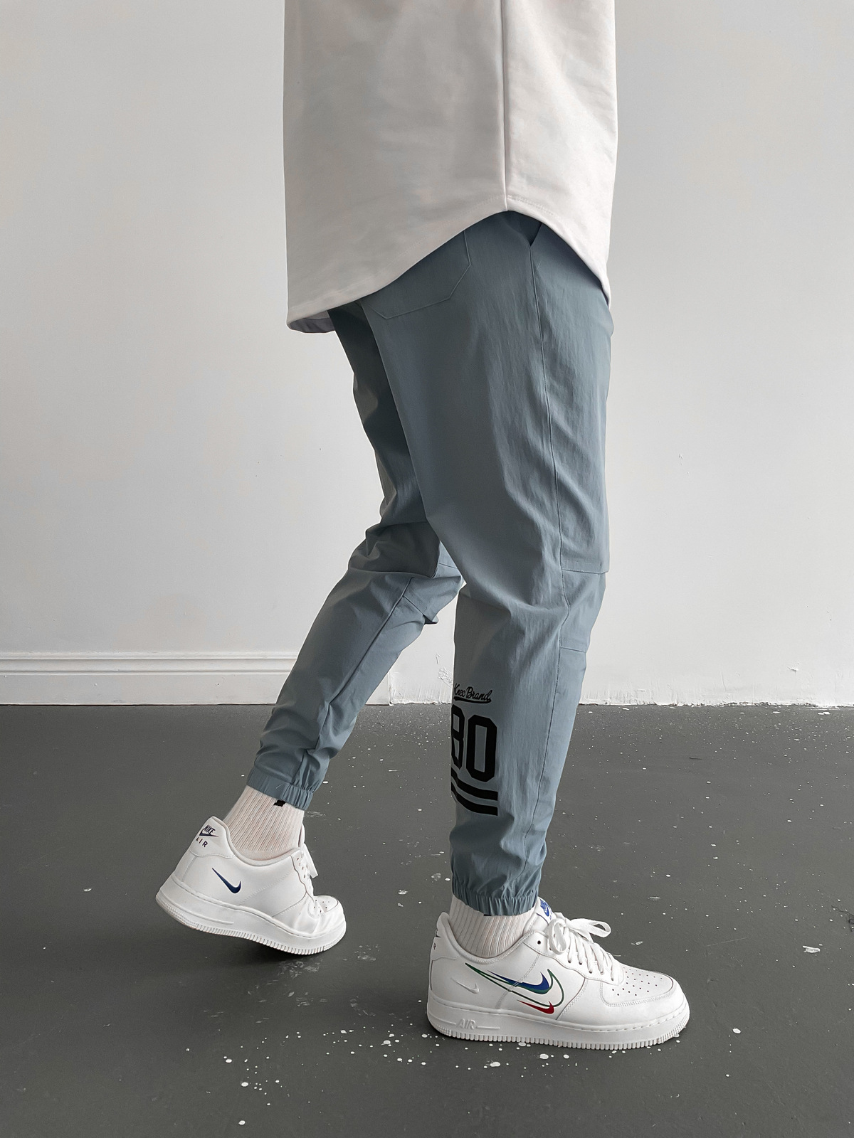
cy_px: 569
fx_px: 954
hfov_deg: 48.2
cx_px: 427
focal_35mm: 29
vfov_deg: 61.7
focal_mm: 3
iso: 64
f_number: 1.8
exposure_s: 1/90
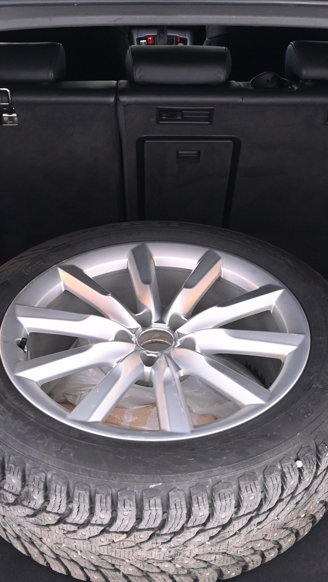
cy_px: 293
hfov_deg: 24.9
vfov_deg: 42.9
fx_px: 742
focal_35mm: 48
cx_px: 188
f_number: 7.1
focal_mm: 20
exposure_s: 1/3
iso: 1600
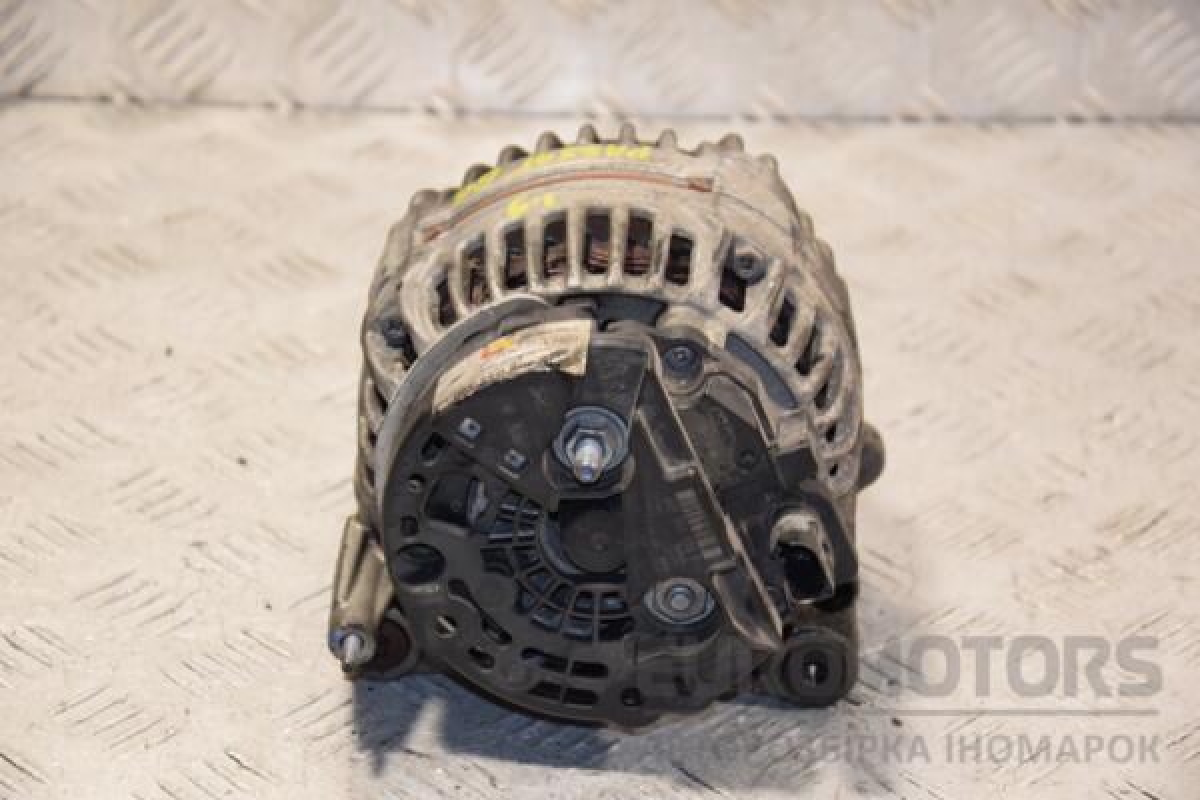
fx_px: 4000
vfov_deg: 11.4
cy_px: 400
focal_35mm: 120
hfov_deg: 17.1
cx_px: 600
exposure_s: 1/100
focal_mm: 80
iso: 800
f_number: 5.3
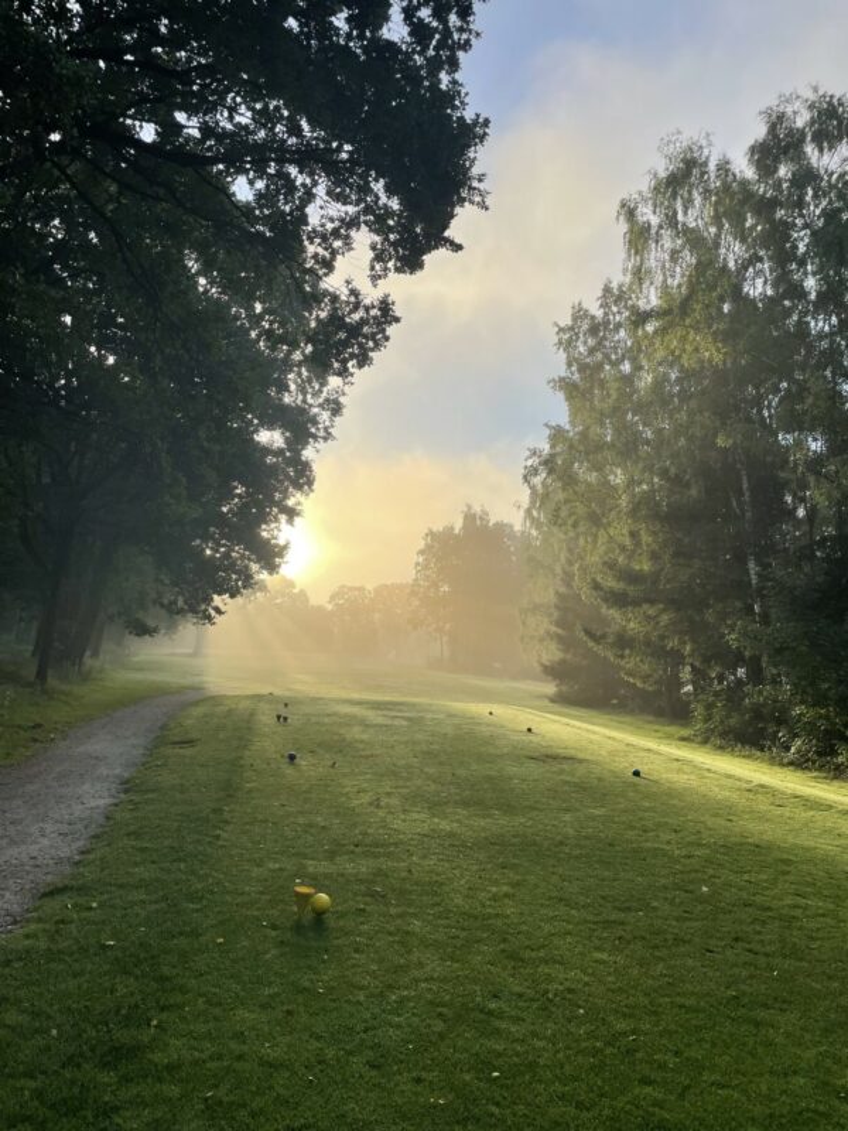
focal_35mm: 26
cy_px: 566
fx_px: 849
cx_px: 424
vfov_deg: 67.3
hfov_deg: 53.1
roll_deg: -2.5
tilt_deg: +6.8
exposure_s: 1/1984
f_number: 1.6
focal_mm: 4.2
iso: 32
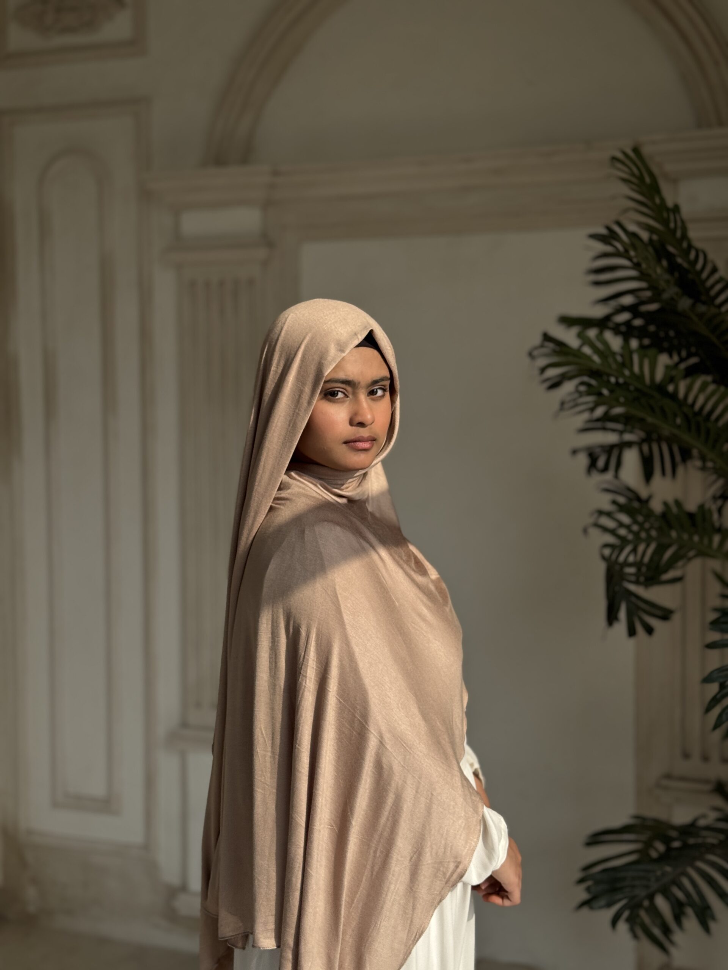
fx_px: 1346
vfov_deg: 39.7
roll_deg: +0.4
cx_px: 364
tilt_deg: -3.8
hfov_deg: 30.3
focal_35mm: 48
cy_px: 485
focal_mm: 6.76
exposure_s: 1/2110
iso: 64
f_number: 1.78
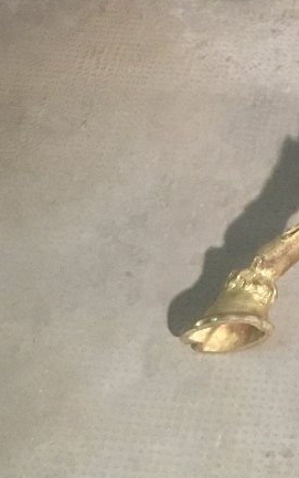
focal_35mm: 91
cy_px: 70
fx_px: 1185
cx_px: 440
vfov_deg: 22.4
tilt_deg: -48.3
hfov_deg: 13.6
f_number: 2.4
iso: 200
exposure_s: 1/25
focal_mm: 3.3
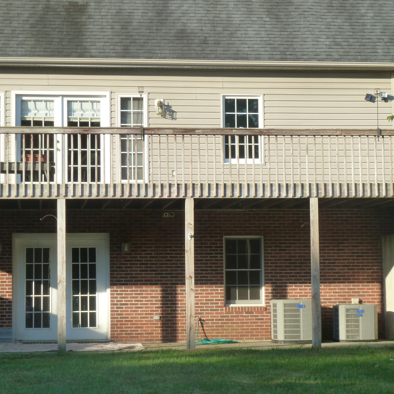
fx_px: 1262
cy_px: 197
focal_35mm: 98
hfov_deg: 17.7
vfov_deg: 17.7
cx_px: 153
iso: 125
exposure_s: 1/250
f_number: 4.2
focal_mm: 13.7
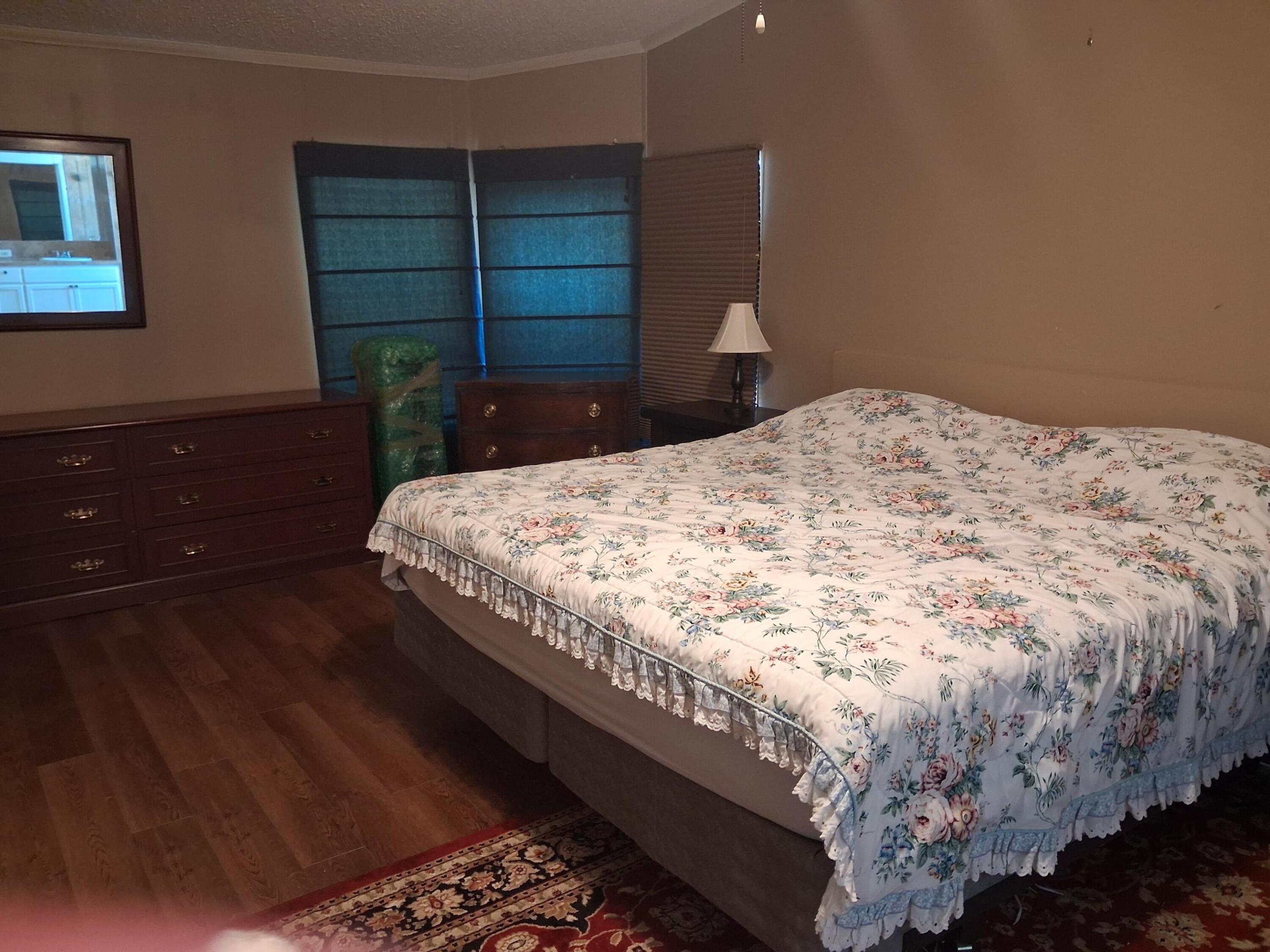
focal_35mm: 27
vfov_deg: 51.4
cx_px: 635
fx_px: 991
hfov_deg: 65.3
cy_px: 476
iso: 500
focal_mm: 4
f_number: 1.8
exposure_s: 1/40
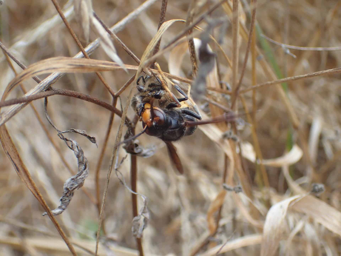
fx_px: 483
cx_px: 170
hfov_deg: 38.9
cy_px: 128
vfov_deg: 29.7
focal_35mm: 49
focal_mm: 9
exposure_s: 1/200
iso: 250
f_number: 3.2
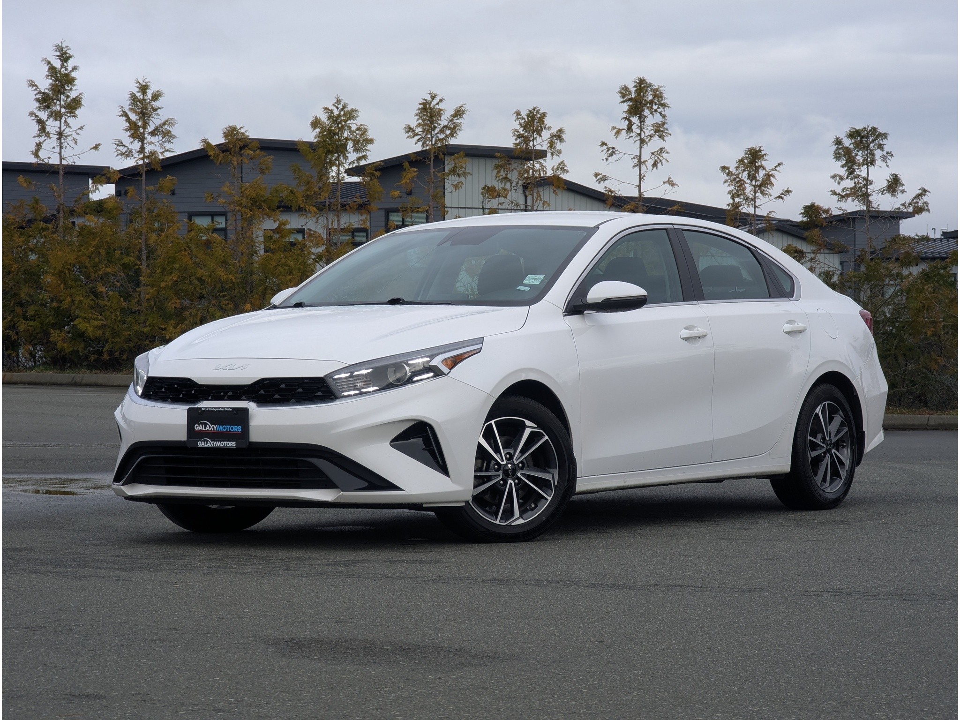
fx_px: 2940
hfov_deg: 18.5
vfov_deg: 14.0
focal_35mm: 106
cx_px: 480
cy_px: 360
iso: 30
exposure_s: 1/192
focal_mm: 19
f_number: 3.5
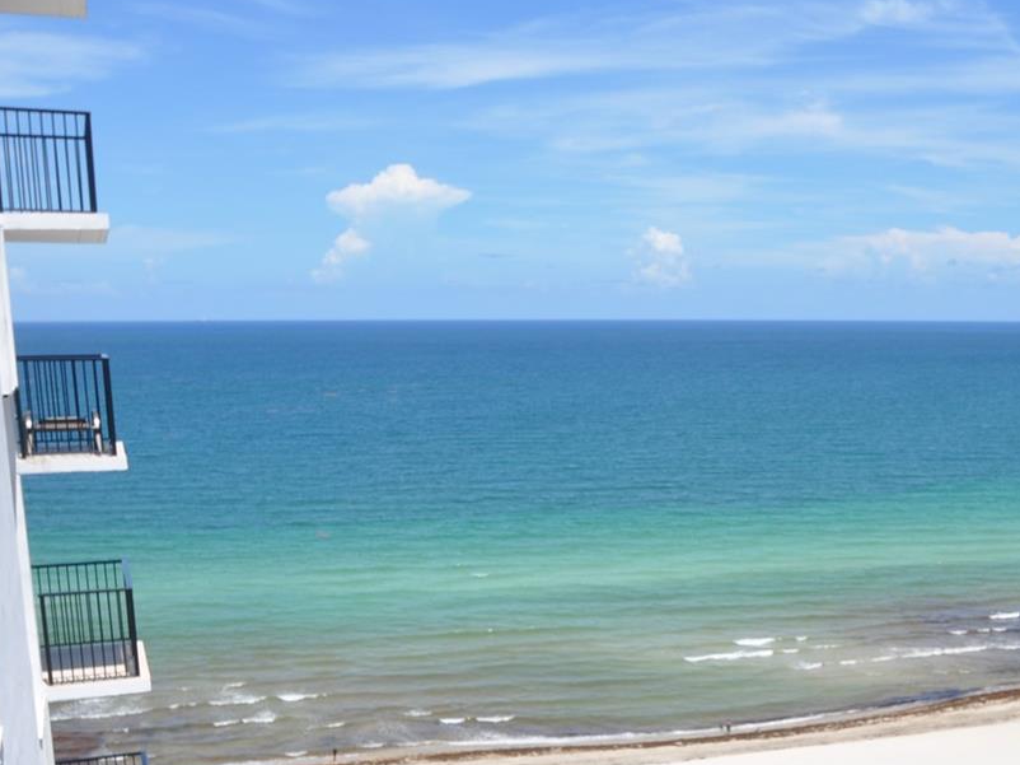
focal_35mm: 46
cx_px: 743
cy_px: 619
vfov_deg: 30.7
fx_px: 1355
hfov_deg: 40.3
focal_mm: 16
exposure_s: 1/350
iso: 200
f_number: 9.5
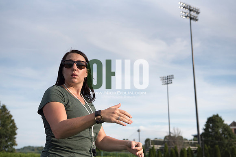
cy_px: 78
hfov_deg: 35.6
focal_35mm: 56
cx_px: 118
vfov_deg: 24.2
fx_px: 367
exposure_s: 1/4000
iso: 800
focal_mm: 56
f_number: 5.6
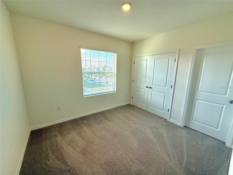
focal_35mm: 14
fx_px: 94
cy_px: 88
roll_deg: -0.3
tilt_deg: -11.0
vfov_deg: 85.7
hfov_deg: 102.1
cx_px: 116
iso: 64
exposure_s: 1/192
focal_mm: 2.22
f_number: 2.2
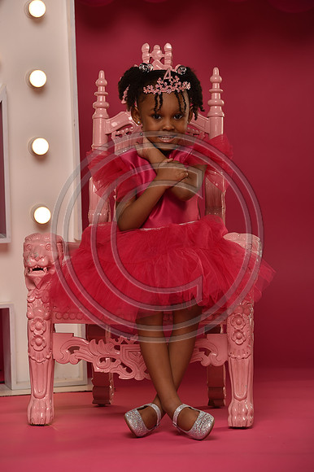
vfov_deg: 15.8
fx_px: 1703
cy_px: 236
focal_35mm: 130
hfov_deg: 10.5
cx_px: 157
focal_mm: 130
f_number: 5.6
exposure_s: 1/160
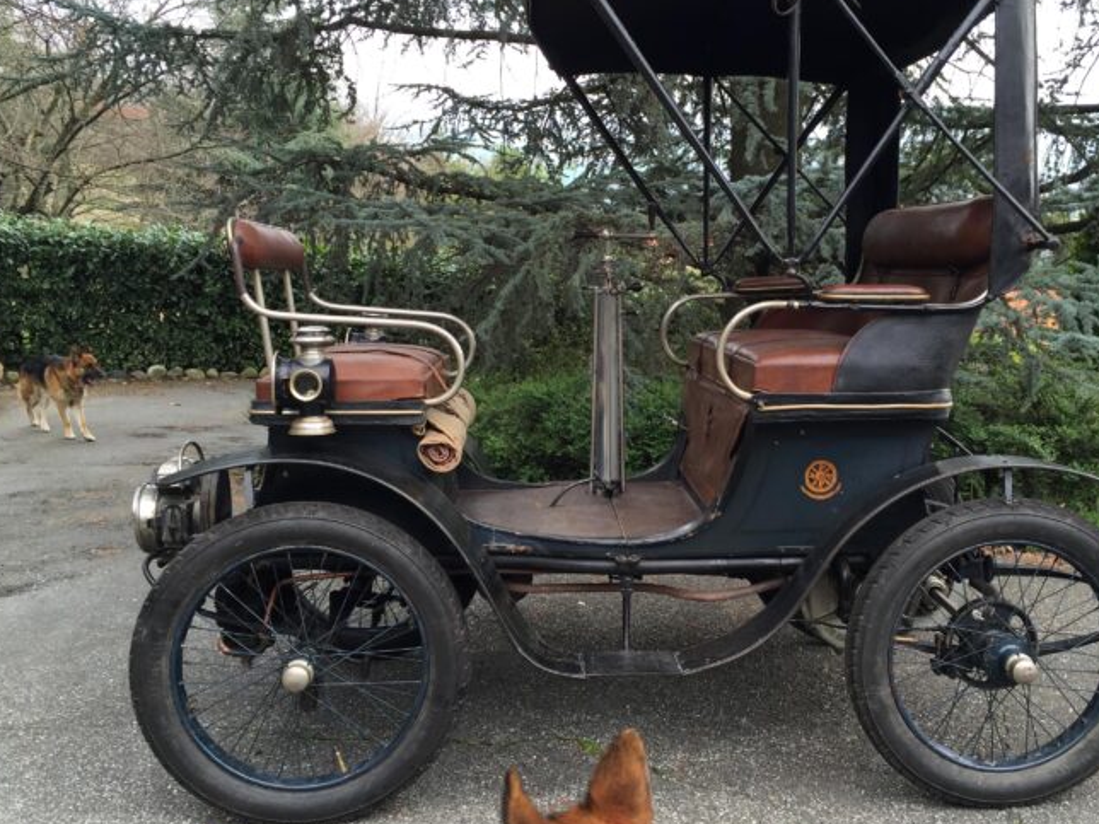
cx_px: 631
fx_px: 1143
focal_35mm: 36
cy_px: 375
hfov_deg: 51.2
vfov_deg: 39.6
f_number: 2.2
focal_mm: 4.15
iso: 32
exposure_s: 1/199
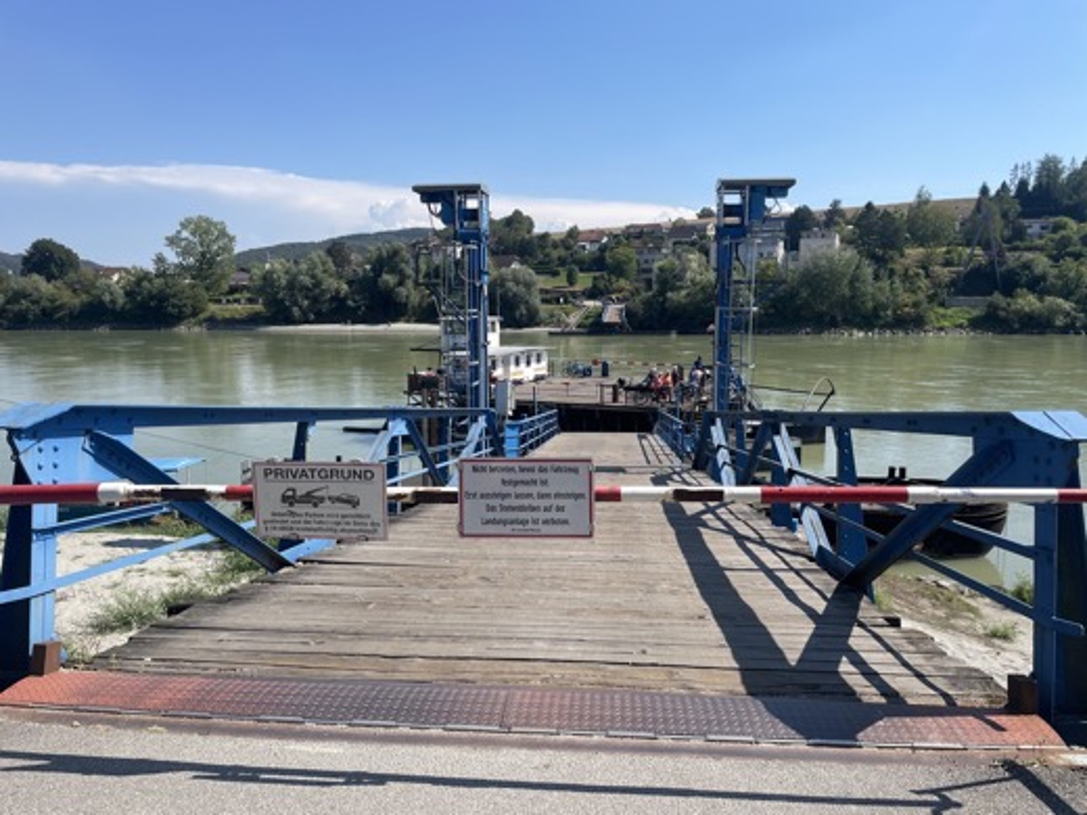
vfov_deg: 53.1
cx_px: 544
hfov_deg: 67.3
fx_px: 816
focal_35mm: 26
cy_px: 408
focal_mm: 4.2
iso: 32
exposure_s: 1/3401
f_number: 1.6
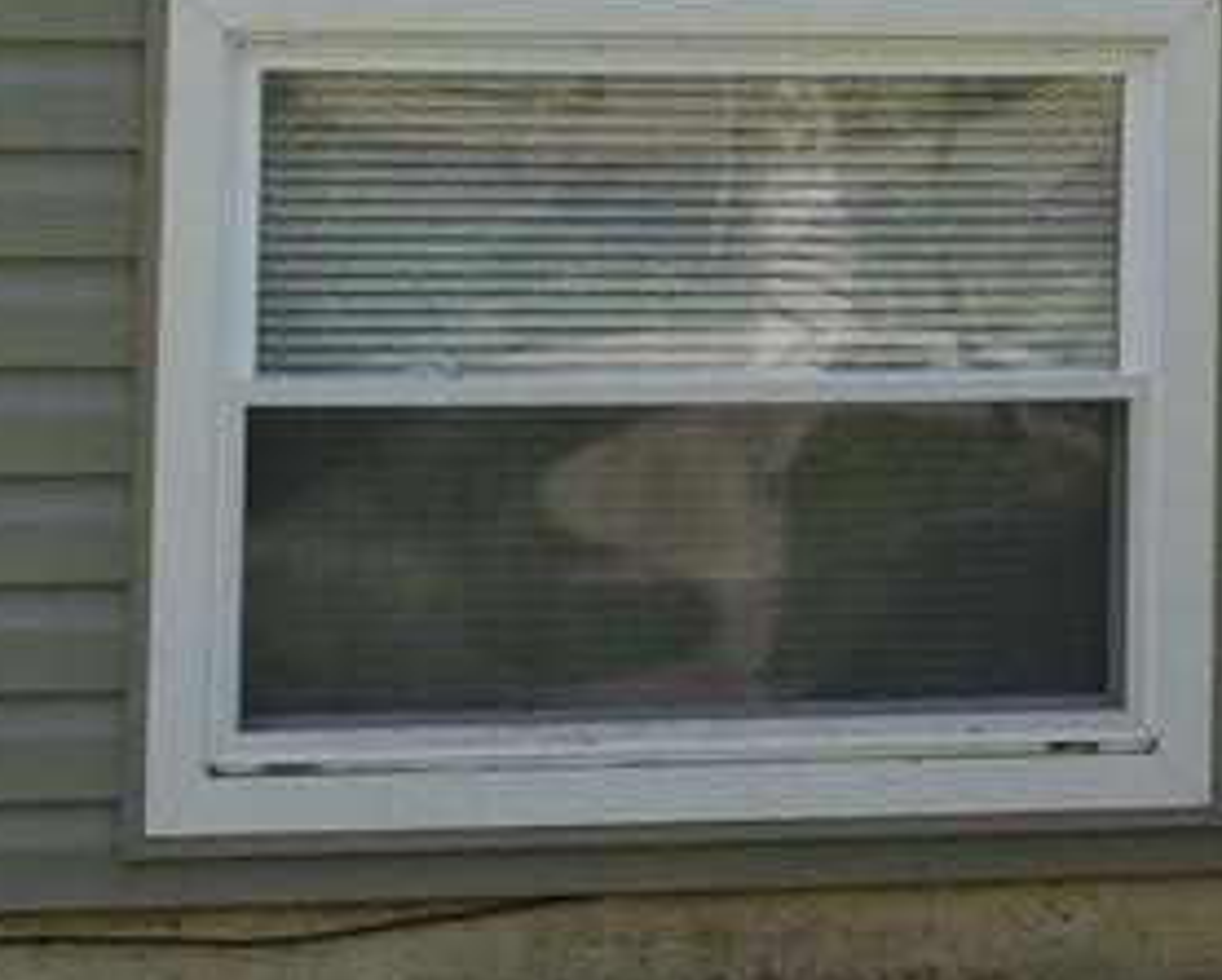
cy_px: -717
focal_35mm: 229
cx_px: 3287
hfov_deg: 7.6
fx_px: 8288
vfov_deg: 6.6
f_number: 8
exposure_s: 1/250
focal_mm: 22
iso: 200
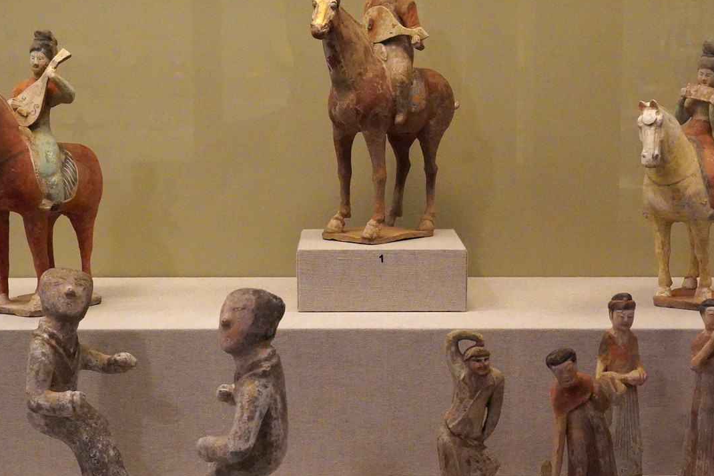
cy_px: 287
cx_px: 403
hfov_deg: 28.4
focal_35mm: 71
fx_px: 1408
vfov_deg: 19.2
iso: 12800
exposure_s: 1/100
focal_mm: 38
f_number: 8
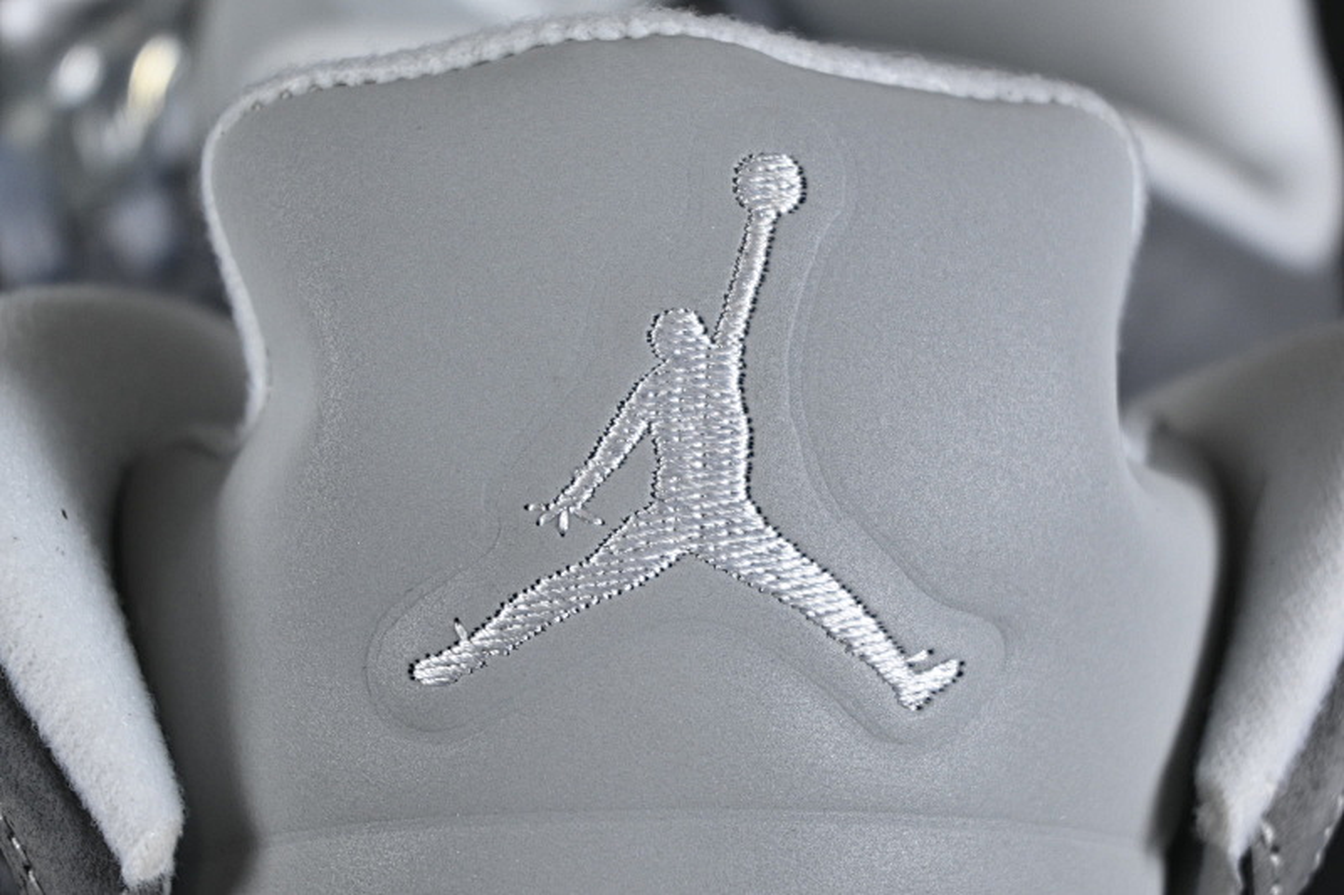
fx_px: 2799
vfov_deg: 18.2
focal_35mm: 75
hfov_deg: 27.0
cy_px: 448
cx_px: 672
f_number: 6.3
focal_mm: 50
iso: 400
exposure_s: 1/125
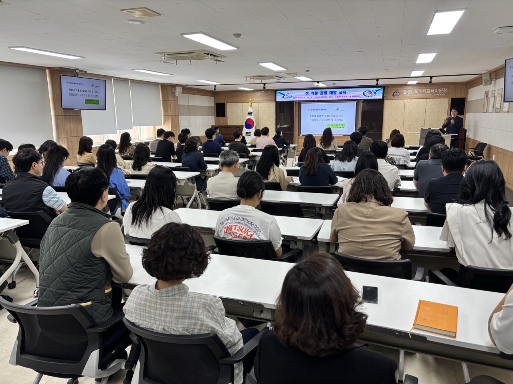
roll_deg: -0.5
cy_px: 192
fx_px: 385
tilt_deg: -10.5
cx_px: 256
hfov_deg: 67.3
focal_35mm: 26
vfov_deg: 53.1
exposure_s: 1/120
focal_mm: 5.96
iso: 80
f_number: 1.6
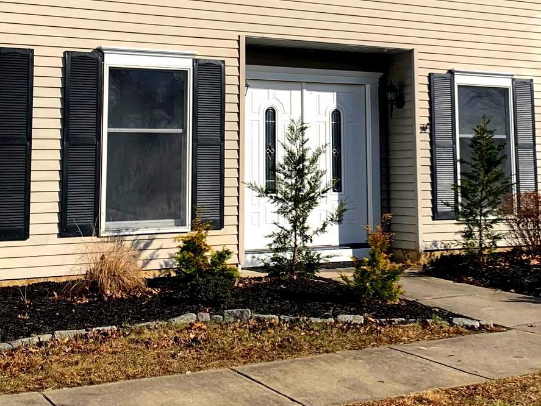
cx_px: 334
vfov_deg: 24.0
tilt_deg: +5.2
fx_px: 938
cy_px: 73
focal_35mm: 60
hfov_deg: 32.0
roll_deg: +1.0
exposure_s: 1/2994
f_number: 1.8
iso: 25
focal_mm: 4.25
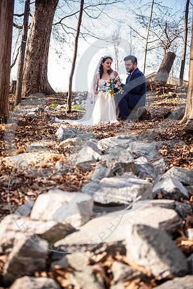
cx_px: 96
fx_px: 499
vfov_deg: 32.4
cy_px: 144
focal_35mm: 62
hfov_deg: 21.9
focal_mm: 62
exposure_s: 1/160
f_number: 2.8
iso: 100
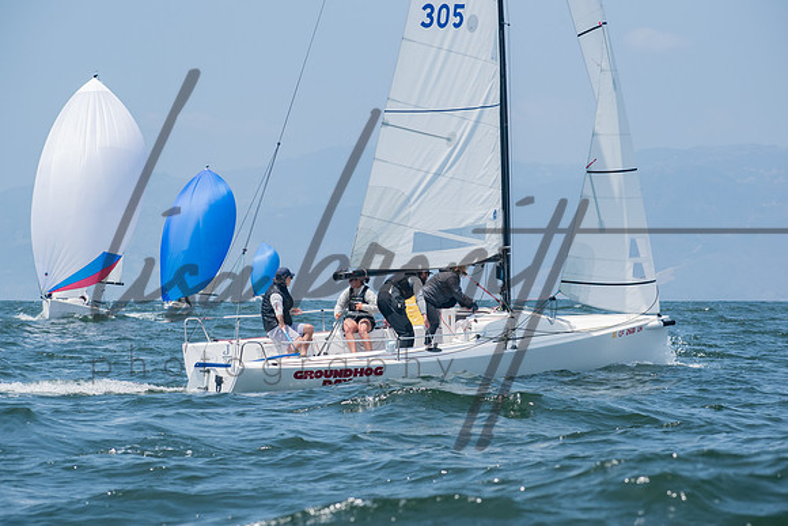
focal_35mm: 168
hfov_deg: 12.2
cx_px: 394
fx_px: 3680
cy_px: 263
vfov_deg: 8.2
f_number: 8
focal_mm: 110
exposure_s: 1/1250
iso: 400
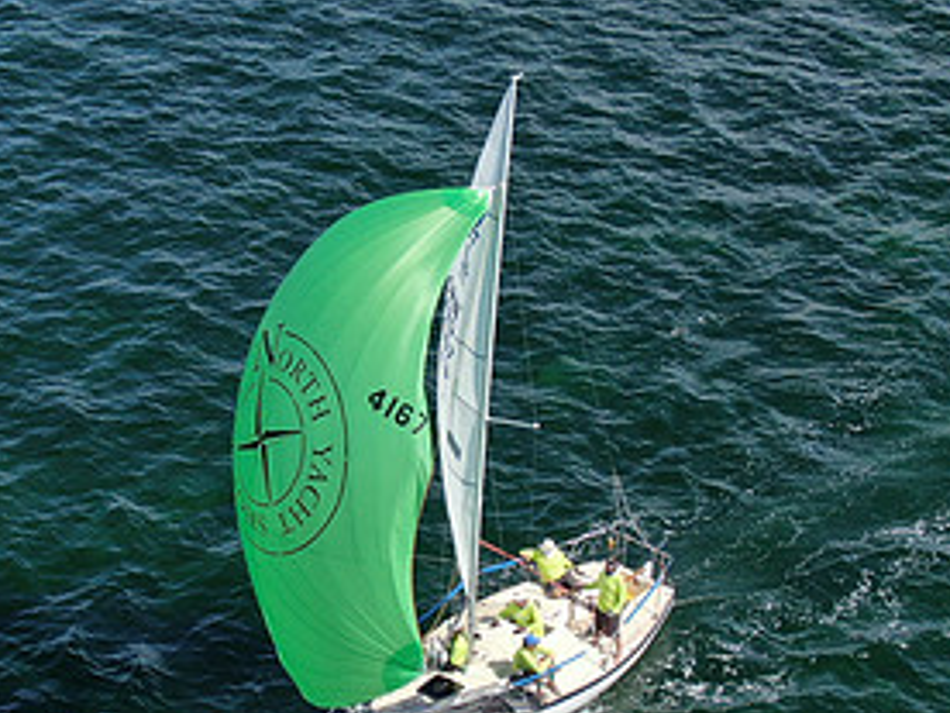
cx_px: 293
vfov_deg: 14.6
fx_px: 2772
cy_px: 384
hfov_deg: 19.4
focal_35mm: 101
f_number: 3.8
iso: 100
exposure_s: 1/500
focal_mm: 8.6
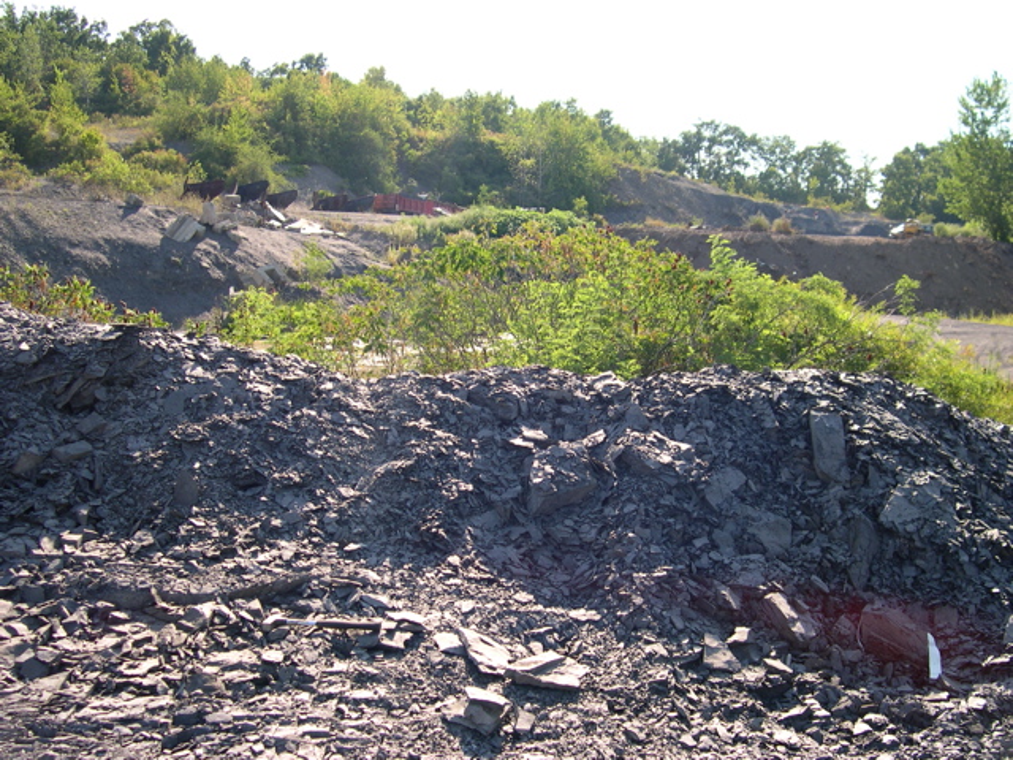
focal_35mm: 38
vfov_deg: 37.7
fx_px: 1112
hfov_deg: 49.0
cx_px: 506
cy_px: 380
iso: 100
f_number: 2.8
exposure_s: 1/417
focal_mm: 8
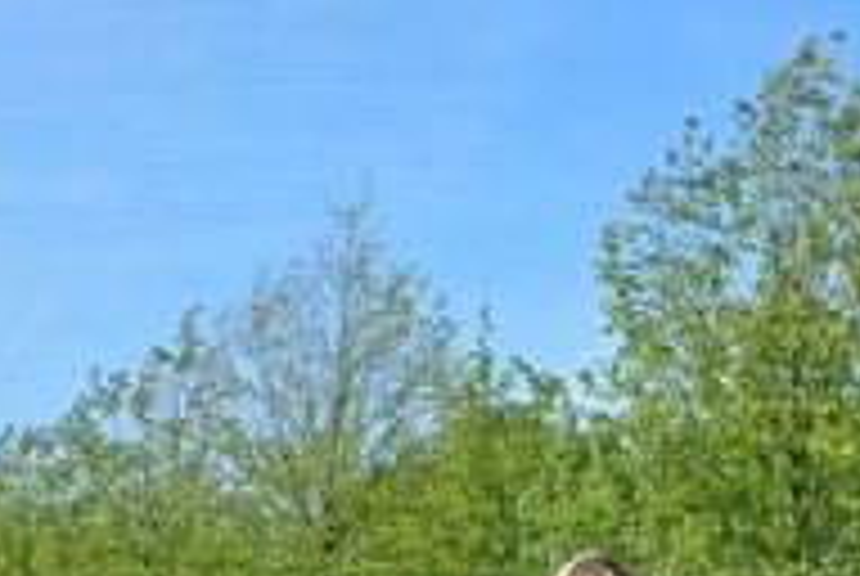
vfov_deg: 15.6
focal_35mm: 85
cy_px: 675
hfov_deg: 23.9
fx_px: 2034
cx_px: 450
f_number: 5
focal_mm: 10
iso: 100
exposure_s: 1/400
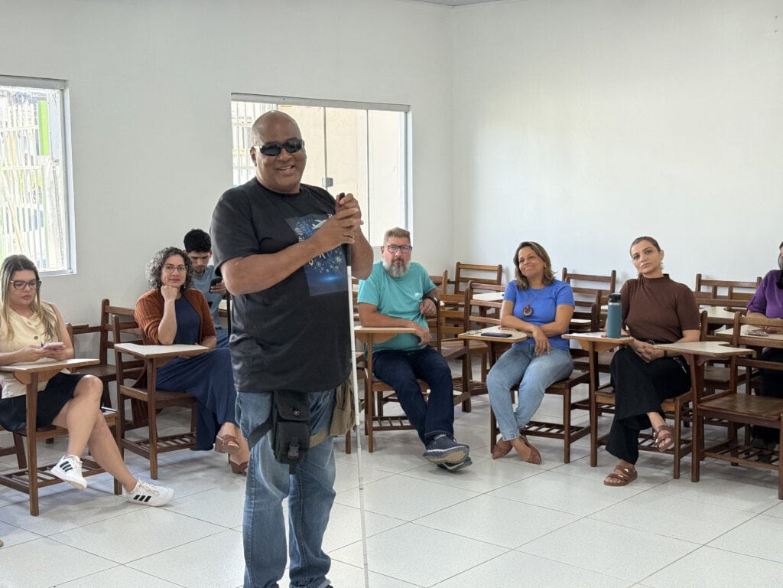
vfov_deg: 30.3
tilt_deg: -6.0
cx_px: 392
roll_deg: +0.5
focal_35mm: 48
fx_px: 1086
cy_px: 294
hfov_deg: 39.7
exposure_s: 1/304
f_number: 1.78
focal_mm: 6.76
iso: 64
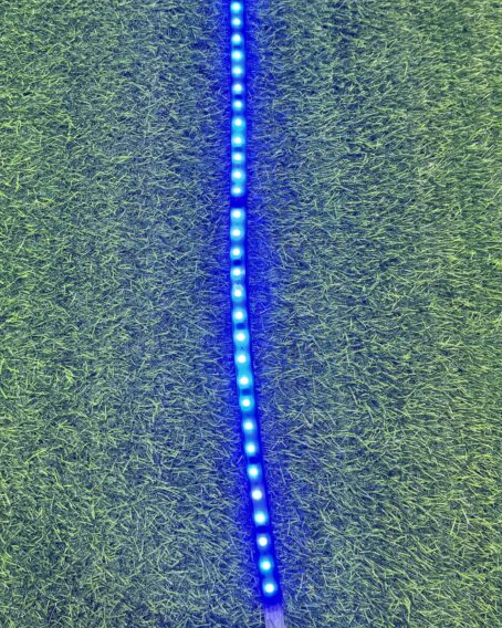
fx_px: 613
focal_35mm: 33
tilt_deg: -75.9
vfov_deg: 54.1
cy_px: 280
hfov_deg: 44.5
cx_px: 253
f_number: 1.78
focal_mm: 6.76
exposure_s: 1/50
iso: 250
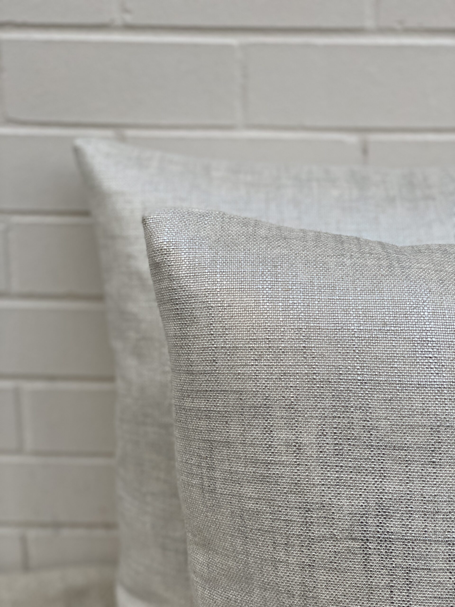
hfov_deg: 28.0
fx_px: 911
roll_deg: -0.6
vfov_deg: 36.8
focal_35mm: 52
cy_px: 304
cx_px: 228
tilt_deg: -17.4
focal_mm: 6
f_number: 2
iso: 80
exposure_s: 1/122
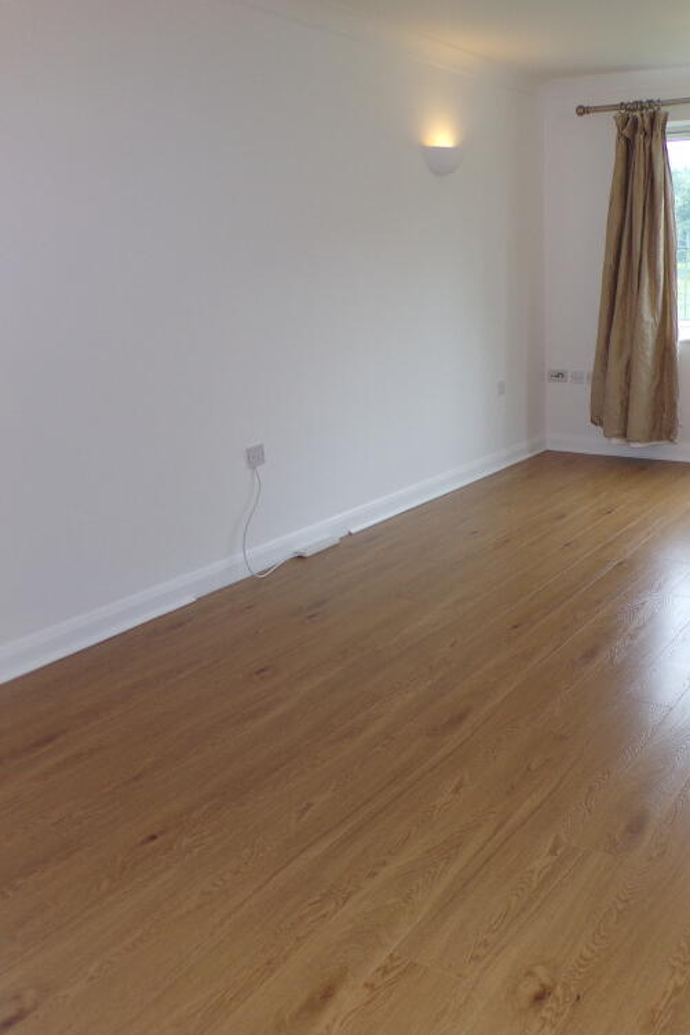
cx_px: 529
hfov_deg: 37.8
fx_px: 978
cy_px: 515
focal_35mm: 34
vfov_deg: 55.8
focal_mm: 4.3
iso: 100
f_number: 3
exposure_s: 1/70
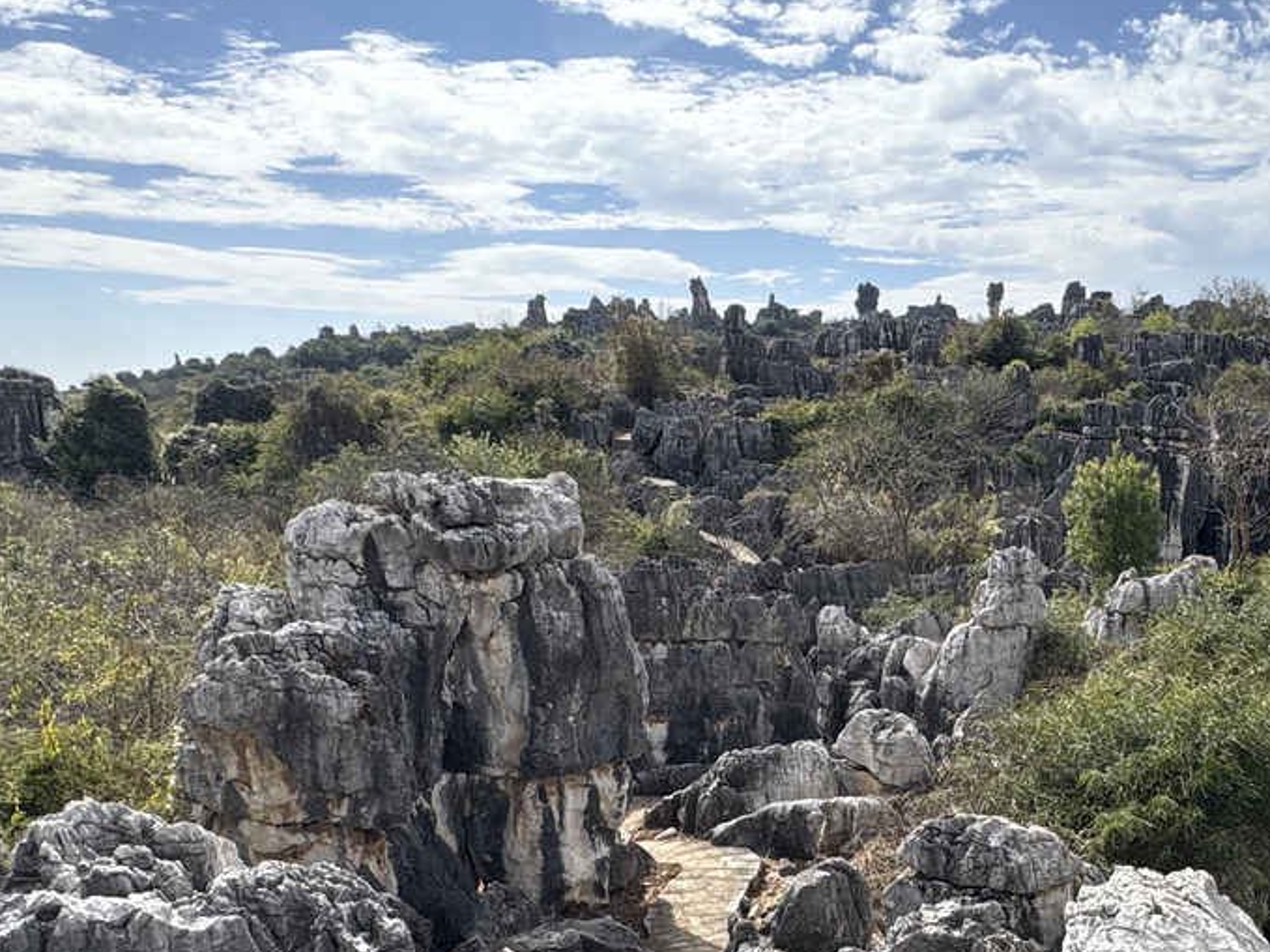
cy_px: 694
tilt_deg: -13.4
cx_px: 924
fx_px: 1210
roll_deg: +0.4
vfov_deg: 41.9
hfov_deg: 53.3
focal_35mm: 33
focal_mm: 2.22
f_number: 2.2
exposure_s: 1/1143
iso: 64
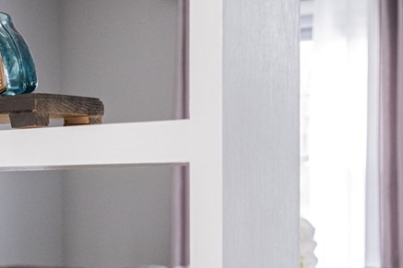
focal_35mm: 102
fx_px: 1141
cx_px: 265
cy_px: 295
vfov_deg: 13.2
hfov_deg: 20.0
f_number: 2.8
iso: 1250
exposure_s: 1/40
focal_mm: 27
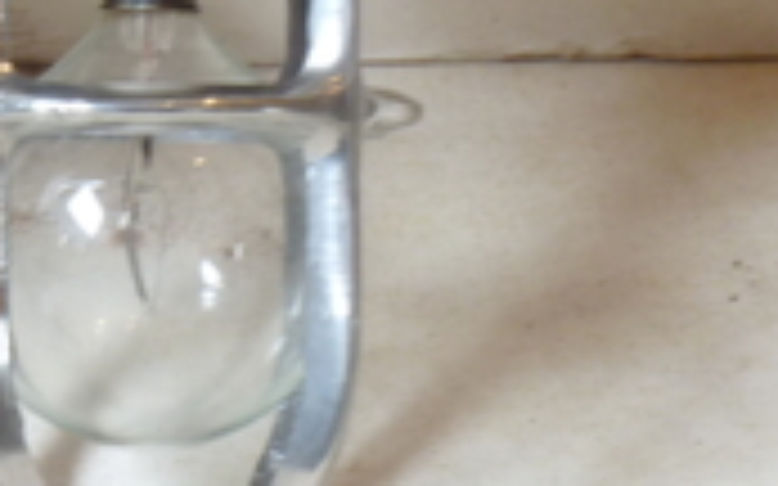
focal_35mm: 407
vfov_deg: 3.2
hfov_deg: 5.1
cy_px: -234
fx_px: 8627
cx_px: -369
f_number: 4.4
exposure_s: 1/8
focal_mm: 18.2
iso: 80
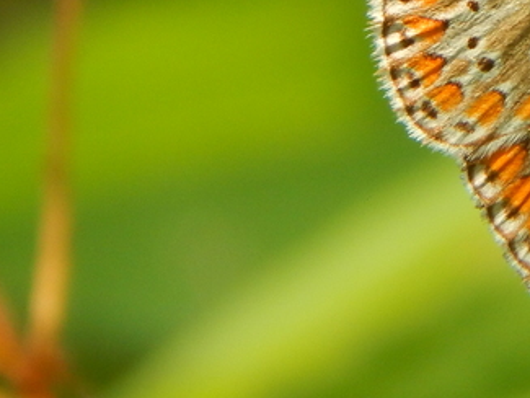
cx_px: 668
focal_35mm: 544
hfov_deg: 3.6
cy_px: -20
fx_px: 8332
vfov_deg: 2.7
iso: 140
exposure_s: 1/250
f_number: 5.4
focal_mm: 37.1
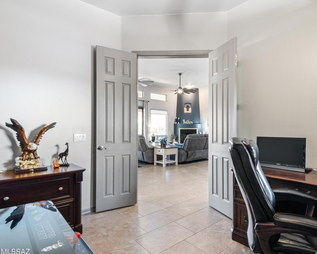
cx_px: 177
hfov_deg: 82.9
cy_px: 130
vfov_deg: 70.9
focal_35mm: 19
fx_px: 178
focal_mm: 16
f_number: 22
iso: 800
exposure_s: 5
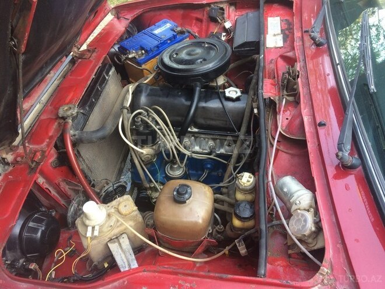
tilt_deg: -48.0
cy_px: 144
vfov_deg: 48.2
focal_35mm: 29
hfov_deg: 61.7
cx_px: 192
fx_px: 323
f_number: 2.2
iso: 50
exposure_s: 1/50
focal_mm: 4.15
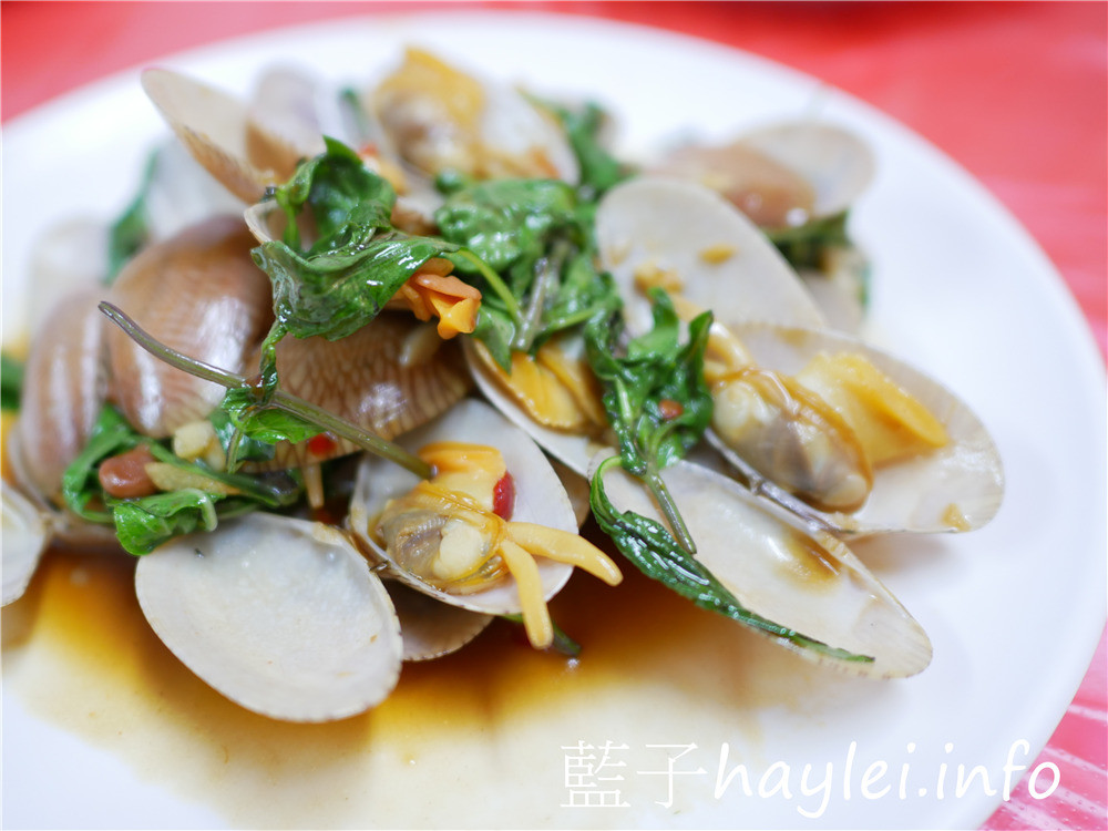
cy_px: 416
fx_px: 960
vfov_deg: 46.8
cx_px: 554
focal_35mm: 30
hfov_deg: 60.0
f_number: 1.7
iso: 320
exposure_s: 1/60
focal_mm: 15
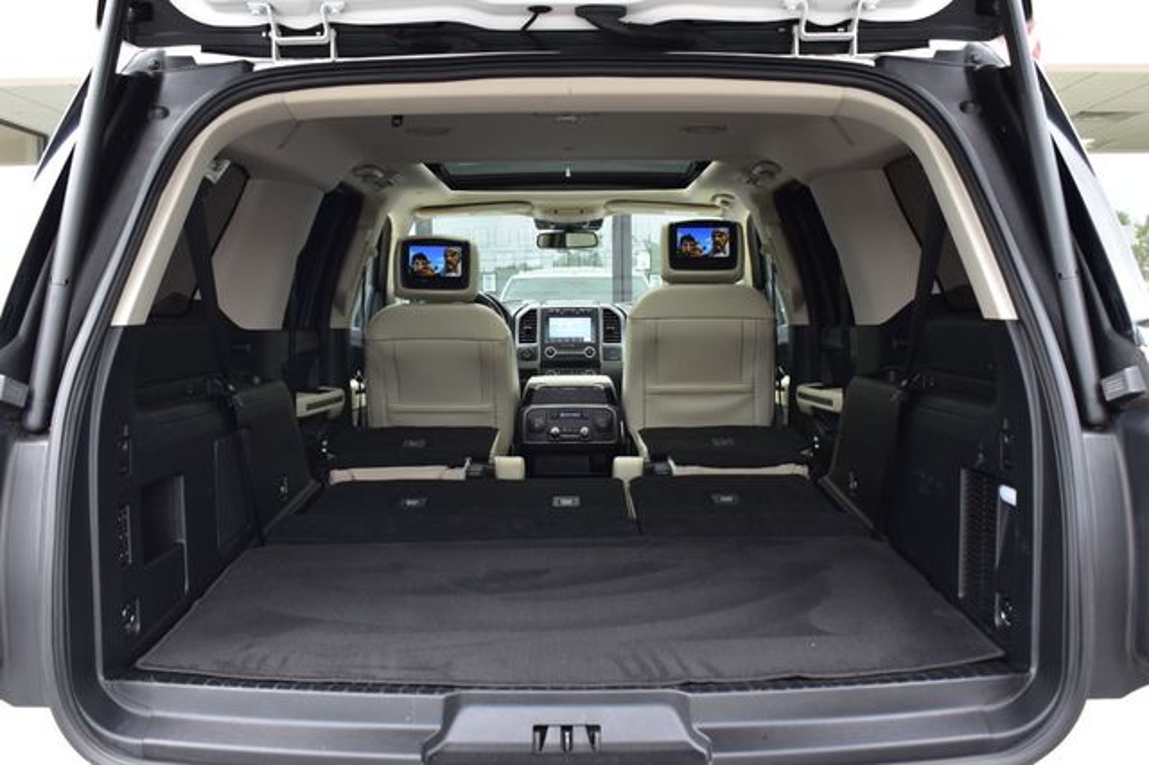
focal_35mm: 38
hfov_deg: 51.3
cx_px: 574
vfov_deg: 35.5
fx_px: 1196
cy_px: 382
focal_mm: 25
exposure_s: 1/60
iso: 400
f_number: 8
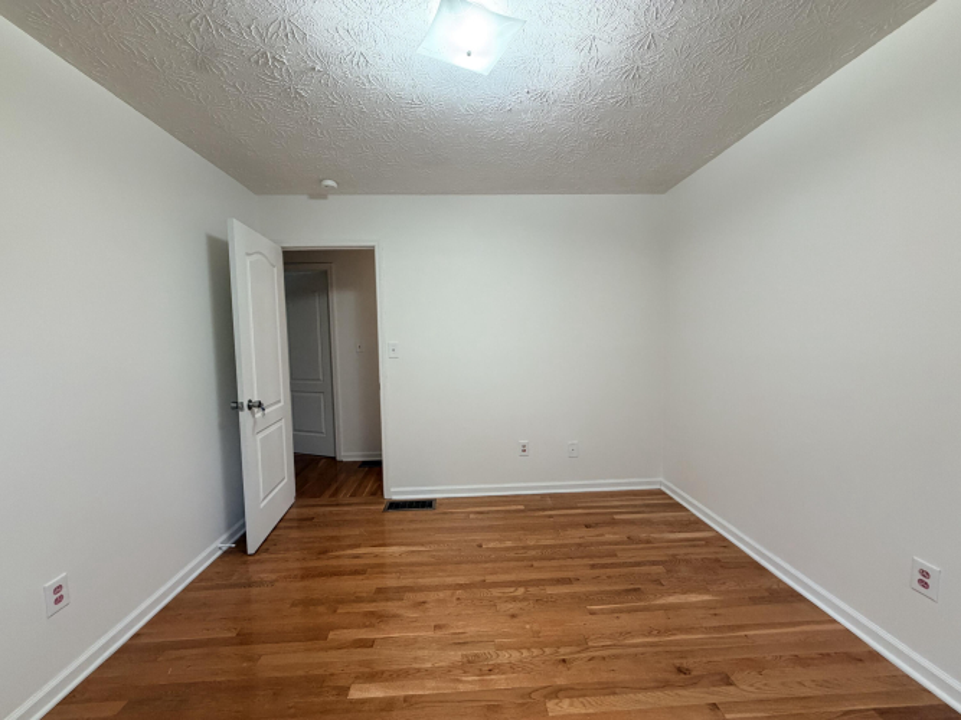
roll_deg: +1.3
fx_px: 389
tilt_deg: -4.2
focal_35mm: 14
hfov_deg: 102.1
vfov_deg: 85.7
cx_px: 480
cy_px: 360
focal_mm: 2.22
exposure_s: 1/120
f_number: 2.2
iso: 320
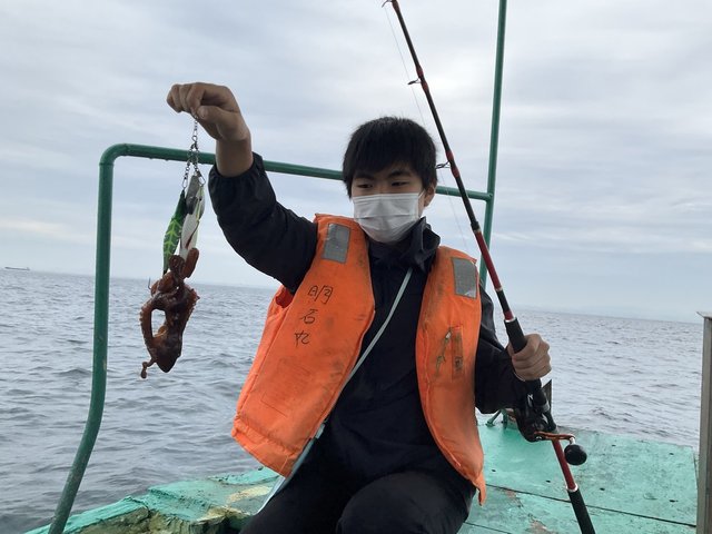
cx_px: 356
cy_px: 267
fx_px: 596
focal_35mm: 29
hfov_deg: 61.7
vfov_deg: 48.2
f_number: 1.8
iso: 25
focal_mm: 3
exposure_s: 1/478
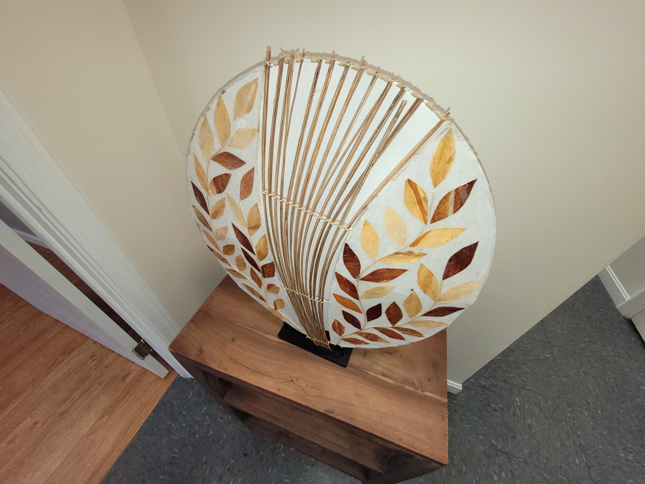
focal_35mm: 13
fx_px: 242
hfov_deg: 106.2
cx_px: 322
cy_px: 242
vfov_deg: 89.9
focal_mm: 1.74
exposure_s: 1/60
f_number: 2.2
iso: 100
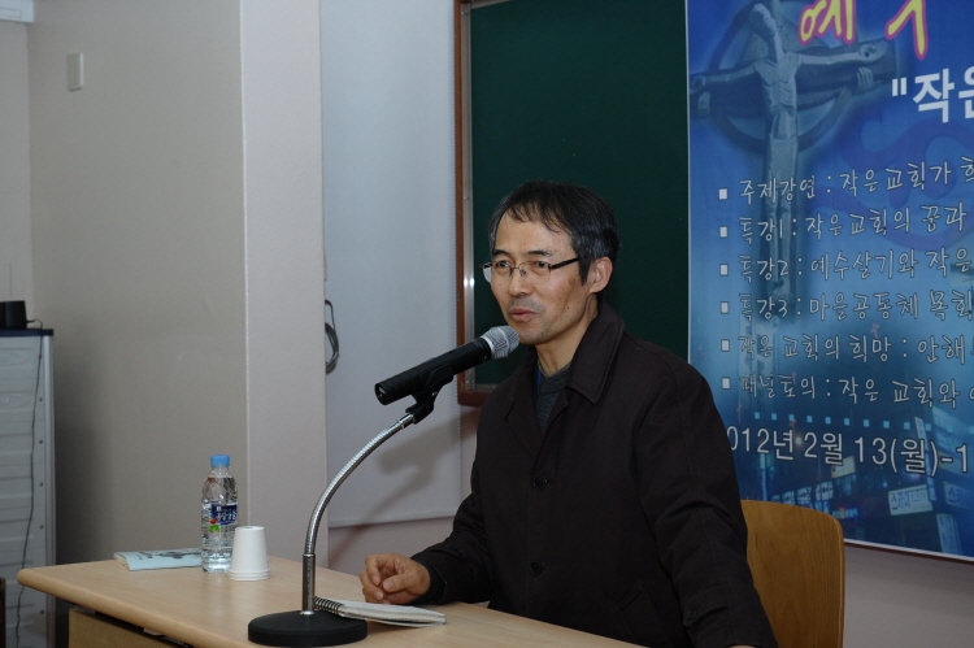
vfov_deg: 23.3
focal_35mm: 58
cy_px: 324
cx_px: 487
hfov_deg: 34.5
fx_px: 1568
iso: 800
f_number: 5.6
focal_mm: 58
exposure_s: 1/125
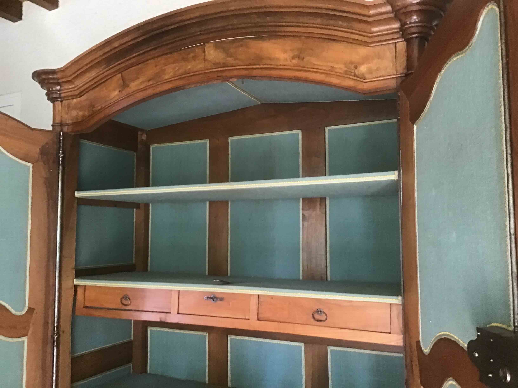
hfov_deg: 58.4
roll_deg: +0.4
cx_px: 259
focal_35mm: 31
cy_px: 194
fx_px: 464
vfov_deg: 45.4
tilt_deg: +4.2
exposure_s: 1/33
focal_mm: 3.3
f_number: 2.4
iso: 250
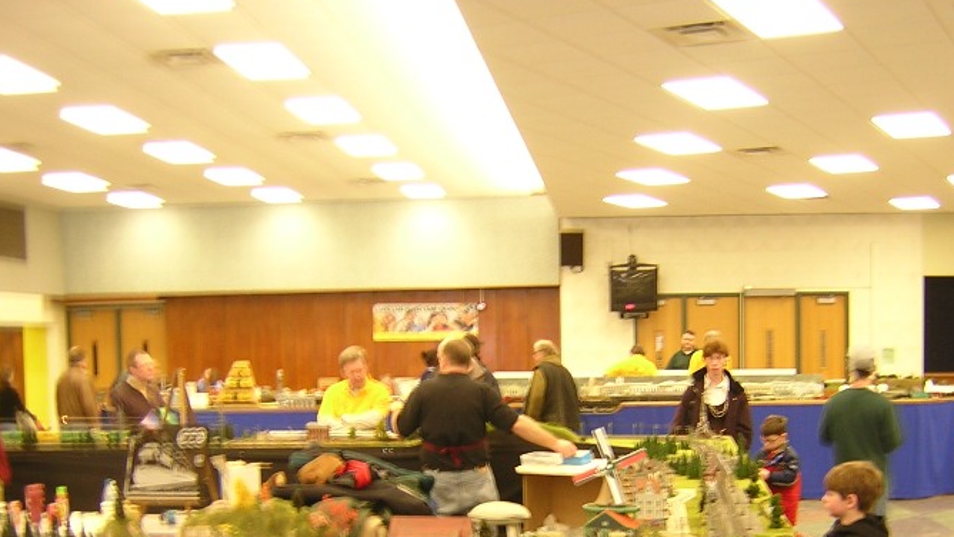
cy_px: 408
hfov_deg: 43.6
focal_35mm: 47
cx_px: 551
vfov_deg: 25.1
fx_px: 1189
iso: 100
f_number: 2.6
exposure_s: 1/4.7
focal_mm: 4.7
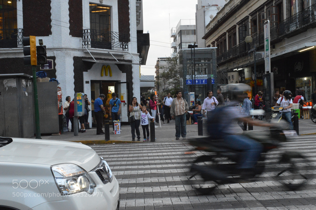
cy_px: 105
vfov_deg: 28.0
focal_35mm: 48
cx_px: 158
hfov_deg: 41.1
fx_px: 421
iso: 3200
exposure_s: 1/40
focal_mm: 32
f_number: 20
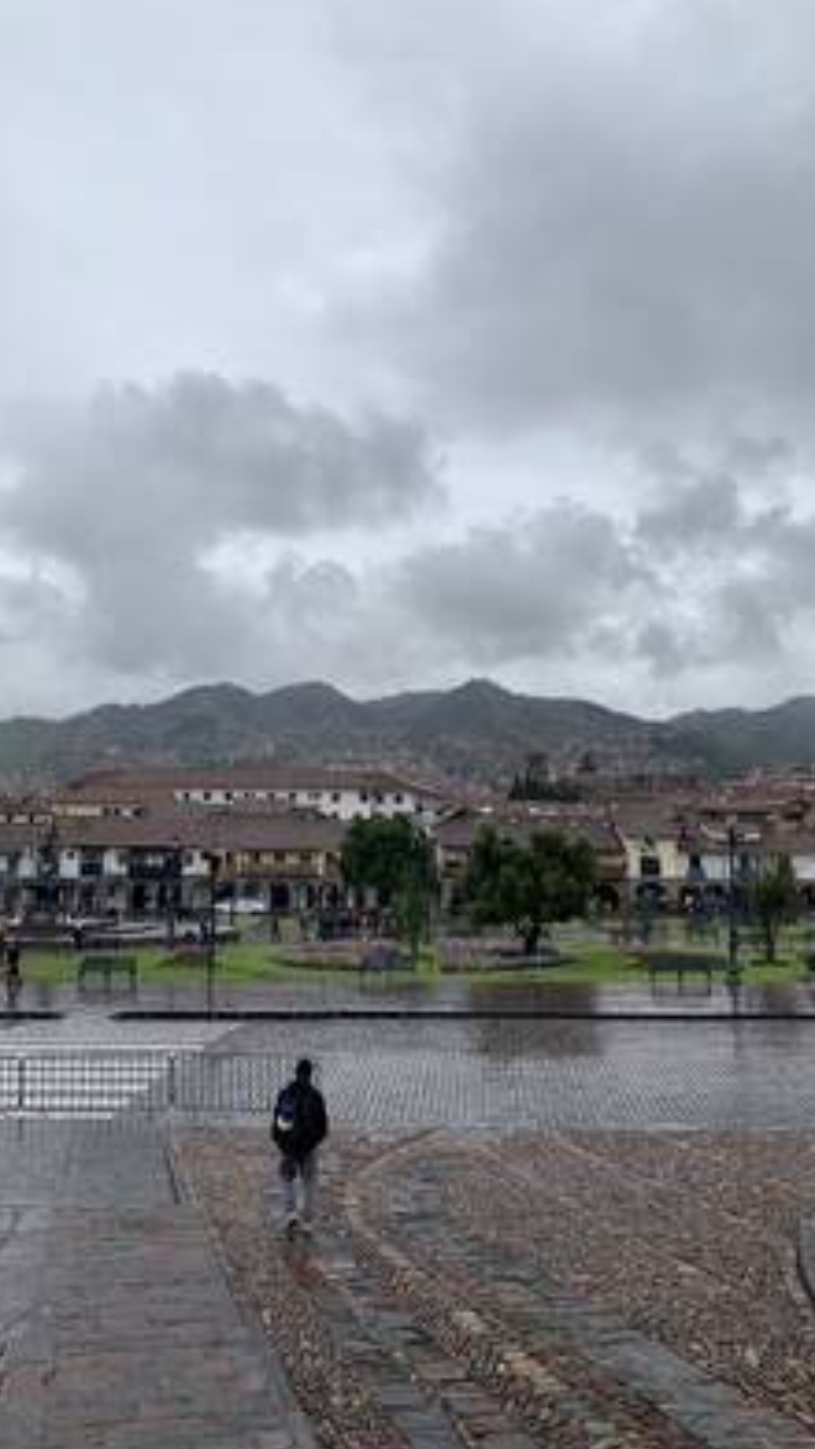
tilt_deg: +5.3
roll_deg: -1.3
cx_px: 374
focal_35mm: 29
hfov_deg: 40.2
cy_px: 734
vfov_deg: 66.1
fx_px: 1114
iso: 25
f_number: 1.8
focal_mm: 4.25
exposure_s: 1/2833
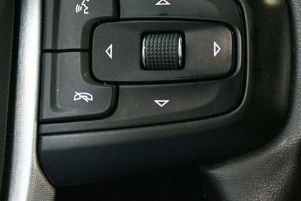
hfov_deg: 21.2
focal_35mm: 96
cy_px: 49
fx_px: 803
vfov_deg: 14.2
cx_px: 135
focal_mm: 42
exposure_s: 1/60
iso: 12800
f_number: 5.3
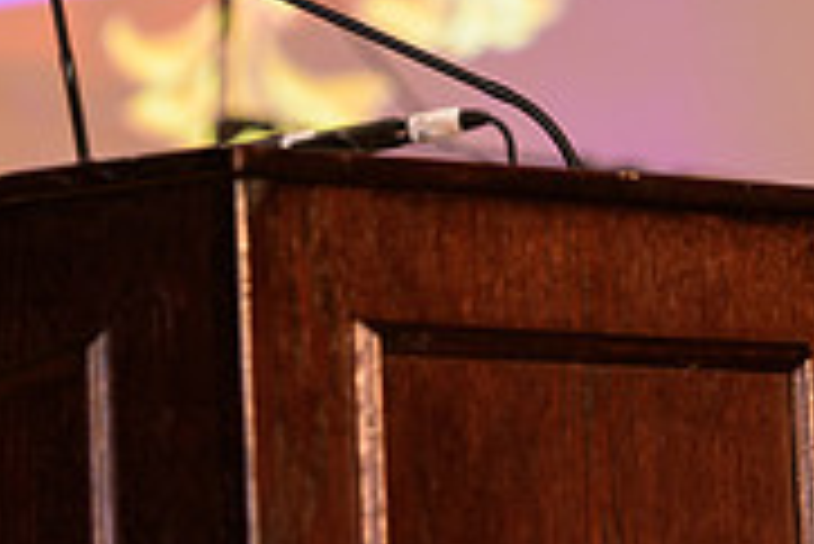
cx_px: 297
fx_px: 8825
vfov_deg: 3.5
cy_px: -97
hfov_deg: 5.3
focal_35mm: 390
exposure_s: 1/125
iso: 1250
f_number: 3.2
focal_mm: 122
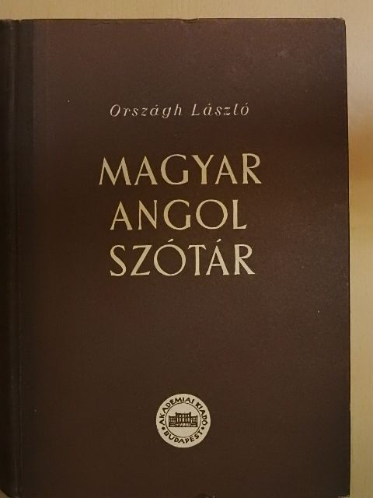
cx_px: 186
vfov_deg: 32.2
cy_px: 249
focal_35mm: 60
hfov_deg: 24.4
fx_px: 862
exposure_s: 1/100
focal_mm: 10.7
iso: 1600
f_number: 4.2
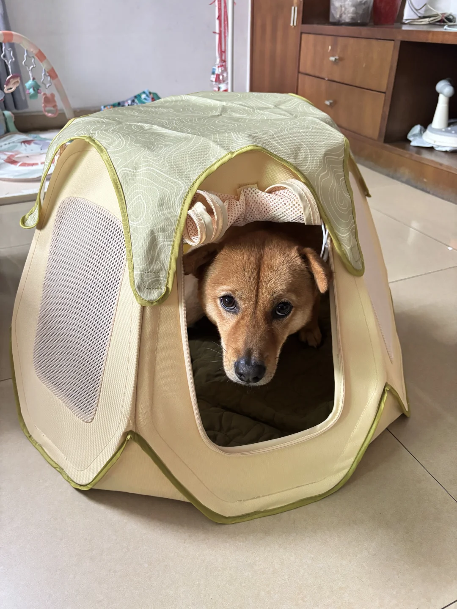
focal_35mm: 26
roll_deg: -0.6
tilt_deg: -31.8
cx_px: 228
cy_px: 304
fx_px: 458
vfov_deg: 67.3
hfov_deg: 53.1
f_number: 1.6
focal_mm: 5.96
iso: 500
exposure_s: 1/50
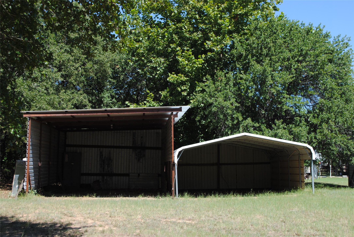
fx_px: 472
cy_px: 118
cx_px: 177
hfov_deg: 41.1
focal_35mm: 48
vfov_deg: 28.1
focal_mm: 32
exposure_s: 1/200
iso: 100
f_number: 7.1
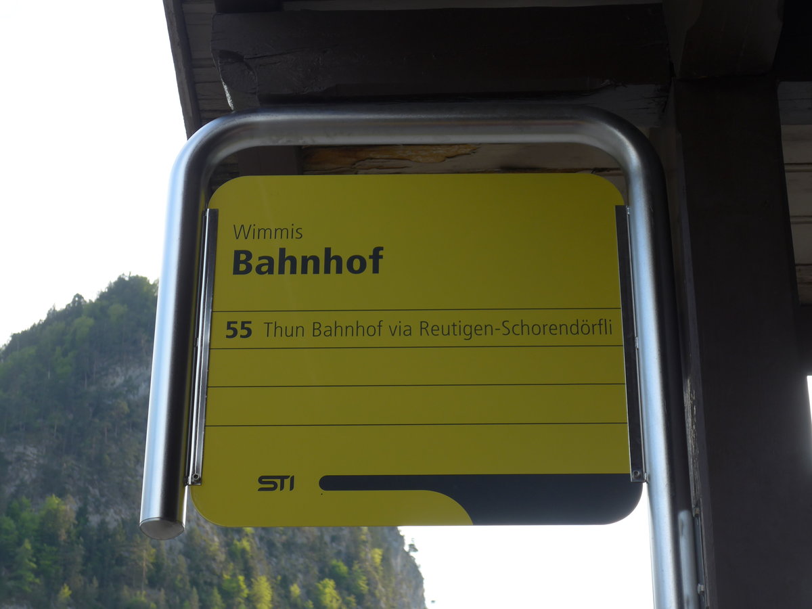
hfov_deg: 26.3
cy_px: 304
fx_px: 1736
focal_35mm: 74
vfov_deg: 19.9
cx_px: 406
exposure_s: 1/160
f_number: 4.2
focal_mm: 15
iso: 80
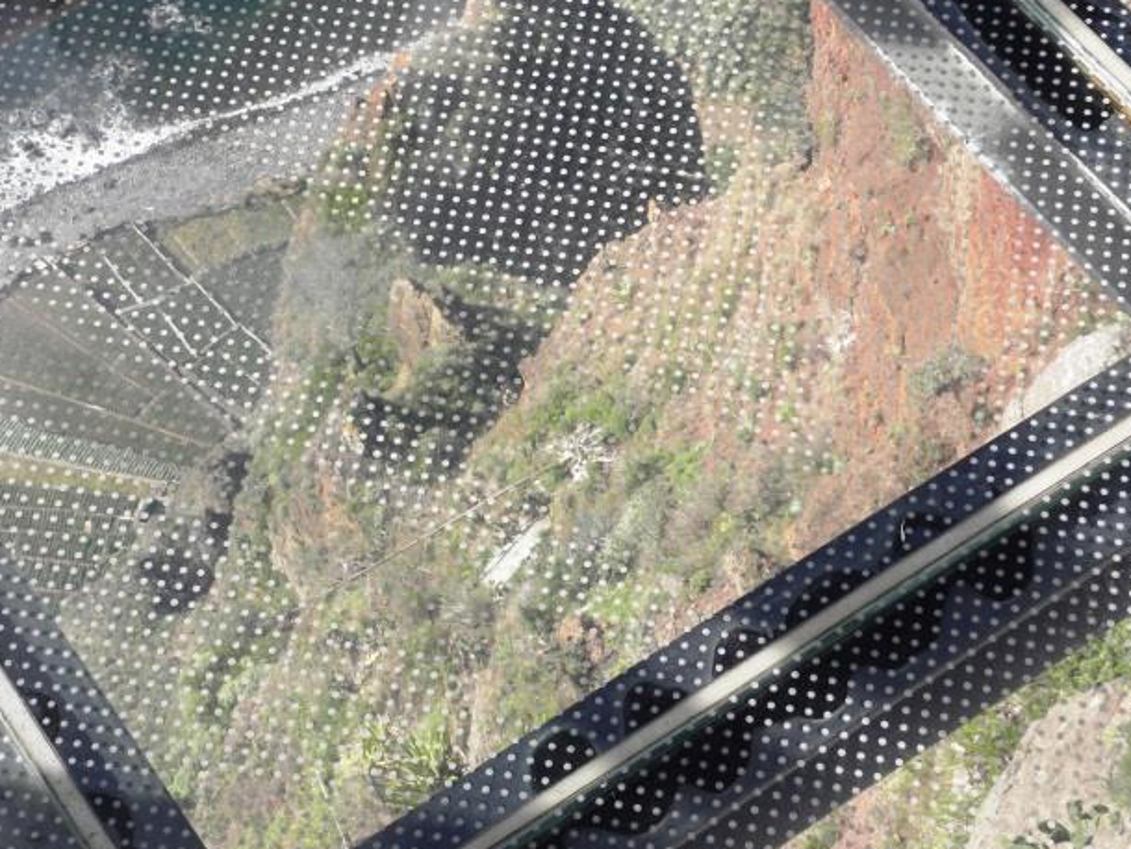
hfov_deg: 19.8
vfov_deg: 14.9
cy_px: 224
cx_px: 447
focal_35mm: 99
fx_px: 3236
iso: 64
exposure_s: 1/125
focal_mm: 10.65
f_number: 5.6
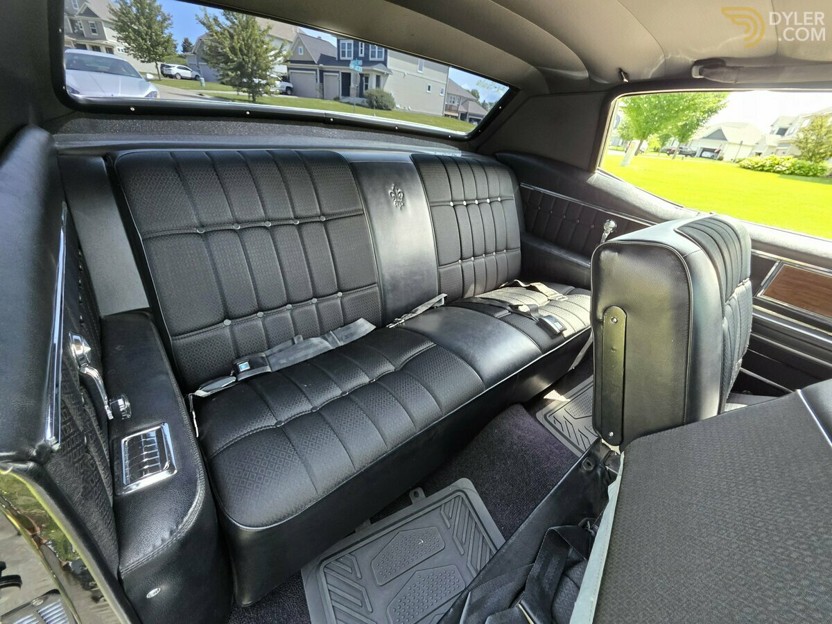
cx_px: 416
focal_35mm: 13
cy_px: 312
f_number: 1.9
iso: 200
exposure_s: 1/120
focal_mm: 2.2
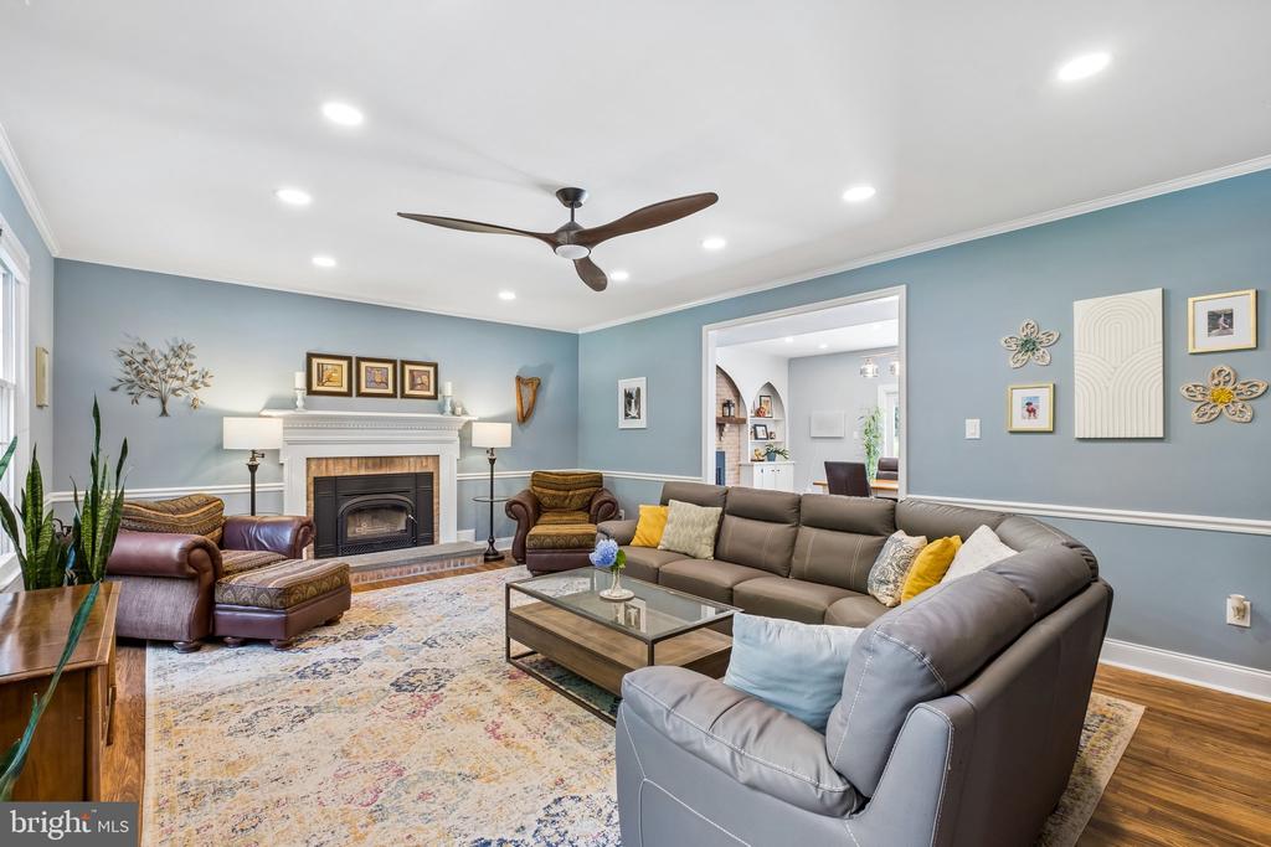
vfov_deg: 77.3
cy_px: 424
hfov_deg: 100.4
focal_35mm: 15
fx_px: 530
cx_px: 636
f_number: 8
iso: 250
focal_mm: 10
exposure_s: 1/3.33
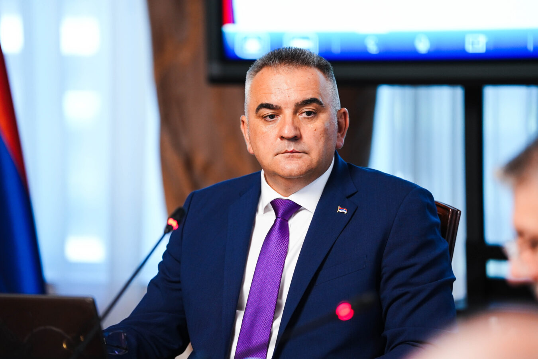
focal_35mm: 200
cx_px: 269
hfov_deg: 10.3
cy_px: 180
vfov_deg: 6.9
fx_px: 2991
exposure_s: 1/100
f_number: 2.8
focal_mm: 200
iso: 1600
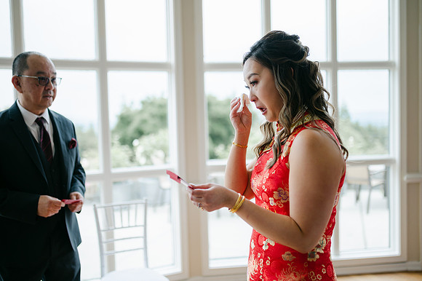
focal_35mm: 35
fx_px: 410
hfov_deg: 54.5
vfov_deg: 37.8
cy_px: 140
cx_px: 211
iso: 100
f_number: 1.4
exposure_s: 1/1600
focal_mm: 35
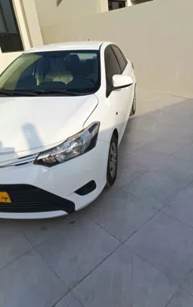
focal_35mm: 26
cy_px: 153
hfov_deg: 47.4
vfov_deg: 70.4
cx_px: 116
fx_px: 218
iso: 101
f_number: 1.75
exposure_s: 1/765
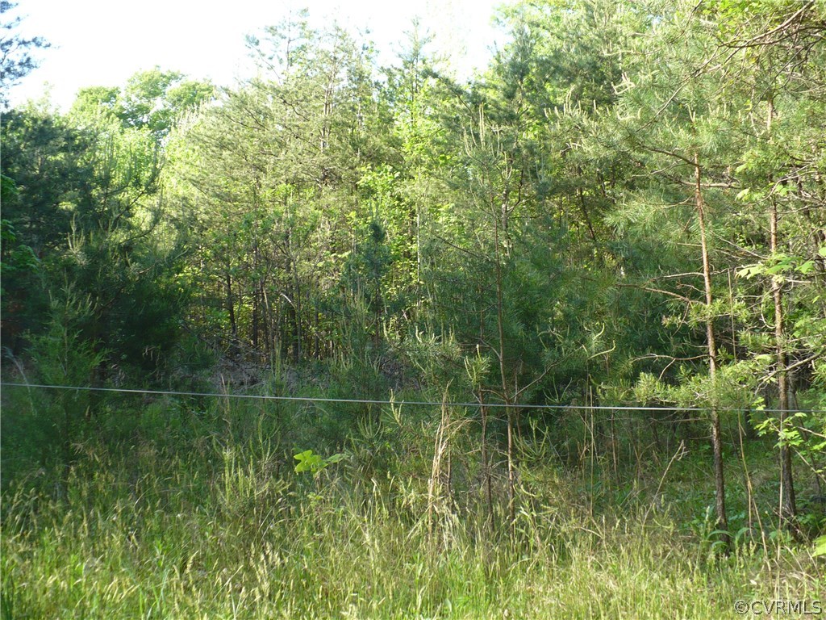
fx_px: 883
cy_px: 310
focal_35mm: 37
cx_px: 413
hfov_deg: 50.1
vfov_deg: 38.7
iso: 100
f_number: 2.8
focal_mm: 6.1
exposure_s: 1/200
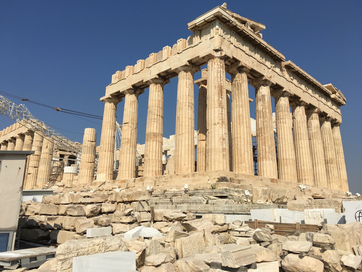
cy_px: 136
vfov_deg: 48.2
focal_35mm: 29
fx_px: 303
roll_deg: -1.1
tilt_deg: +13.5
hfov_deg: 61.7
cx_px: 181
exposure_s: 1/3663
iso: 25
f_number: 2.2
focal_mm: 4.15
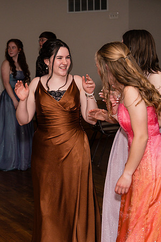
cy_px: 121
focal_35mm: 105
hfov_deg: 13.0
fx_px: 704
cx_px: 36
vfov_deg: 19.5
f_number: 5
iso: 400
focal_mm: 70
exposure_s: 1/250
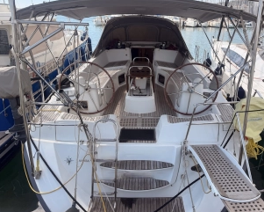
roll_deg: -0.3
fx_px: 219
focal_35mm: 28
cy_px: 108
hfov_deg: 62.0
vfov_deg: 51.6
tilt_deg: -21.5
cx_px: 148
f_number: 1.78
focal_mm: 6.76
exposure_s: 1/2907
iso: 80
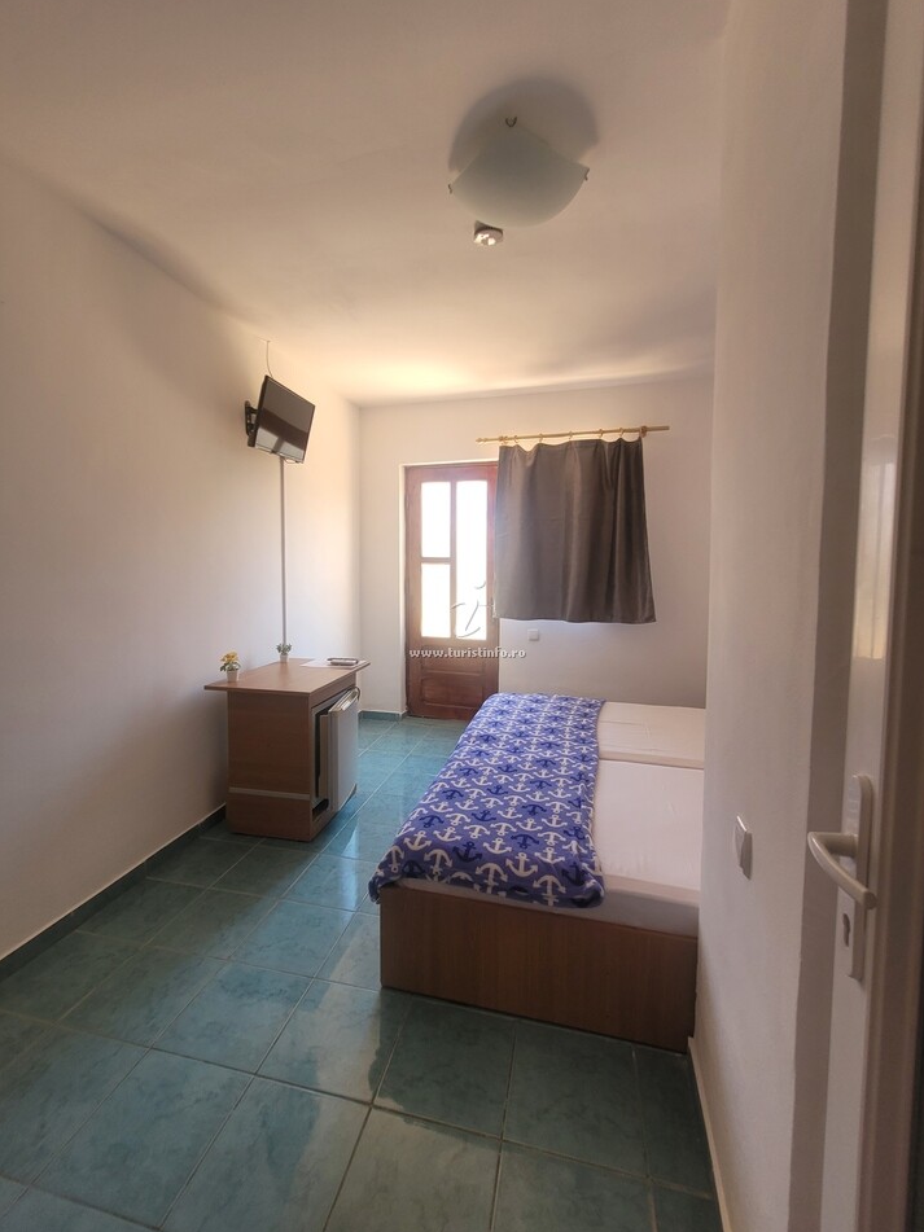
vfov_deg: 102.1
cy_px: 604
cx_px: 455
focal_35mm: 14
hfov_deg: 85.7
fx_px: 498
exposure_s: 1/50
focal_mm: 1.74
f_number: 2.2
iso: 50
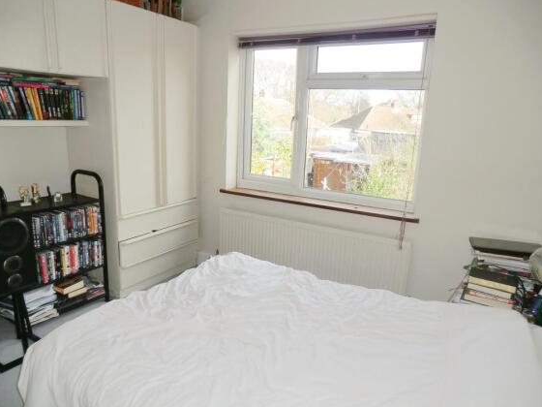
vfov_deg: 54.9
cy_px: 209
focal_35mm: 25
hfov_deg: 69.4
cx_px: 263
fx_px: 391
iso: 64
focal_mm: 4.3
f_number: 3.2
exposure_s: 1/80
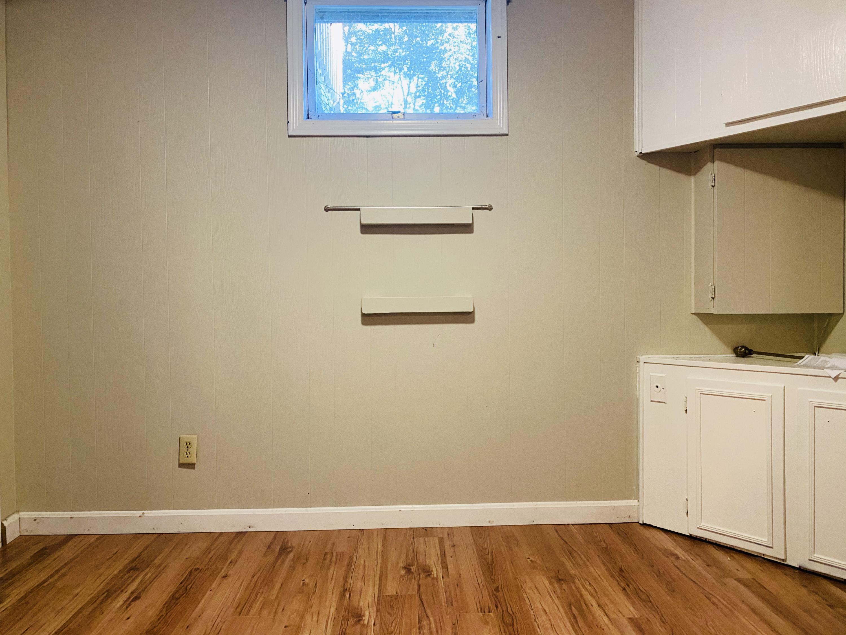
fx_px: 635
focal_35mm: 26
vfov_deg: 53.1
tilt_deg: -1.5
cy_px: 318
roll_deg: +0.5
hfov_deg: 67.3
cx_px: 423
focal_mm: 4.25
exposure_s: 1/40
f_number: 1.8
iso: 400
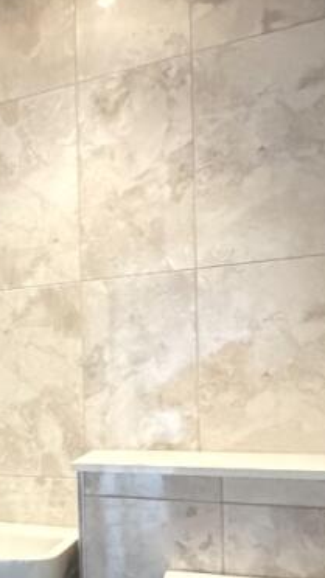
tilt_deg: -1.1
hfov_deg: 22.6
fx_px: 644
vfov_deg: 47.2
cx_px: -174
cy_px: 406
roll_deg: +1.1
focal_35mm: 42
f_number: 2.2
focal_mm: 2.22
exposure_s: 1/60
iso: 1250
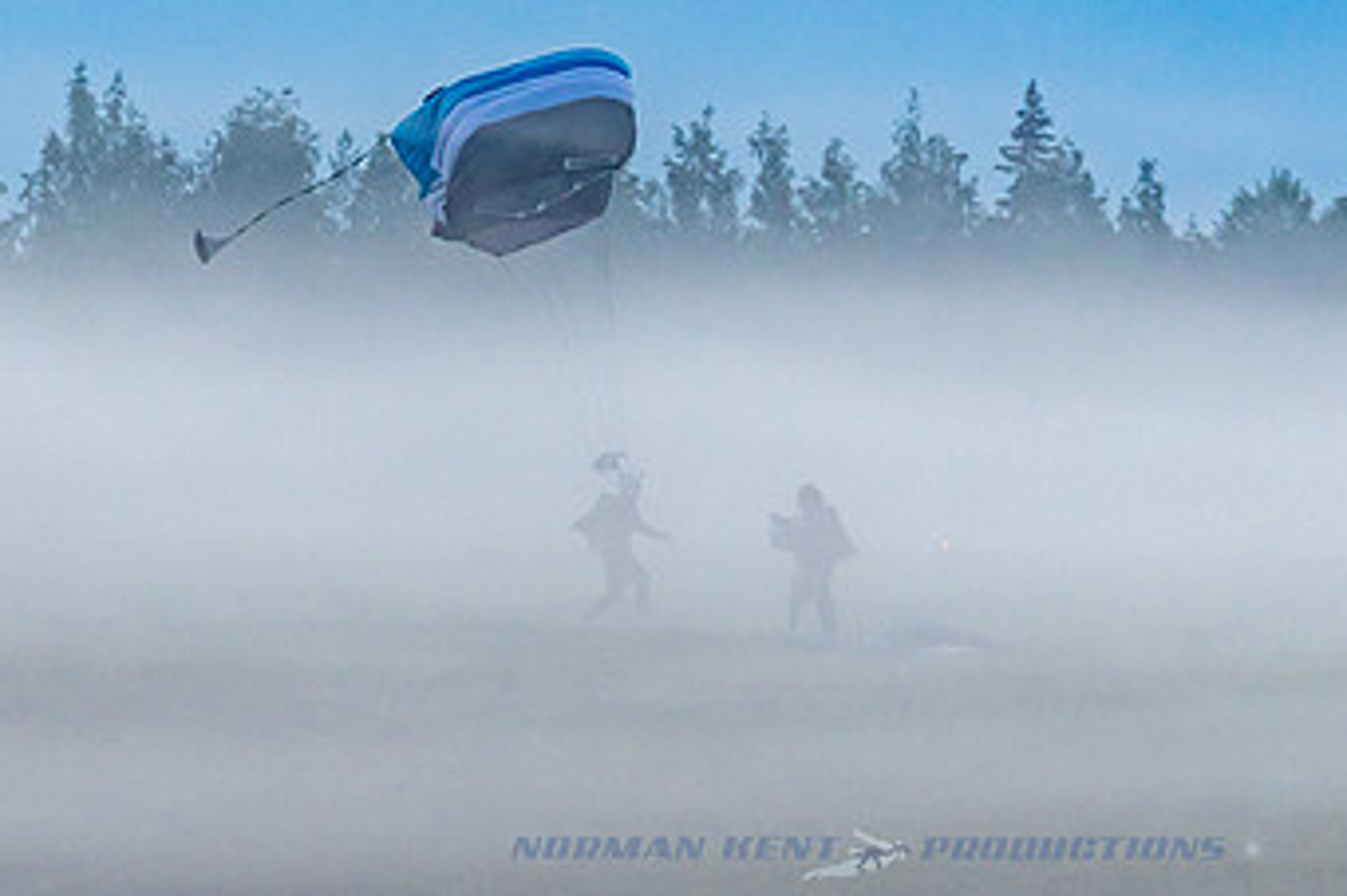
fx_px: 19783
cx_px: 893
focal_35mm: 529
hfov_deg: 3.9
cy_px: 19
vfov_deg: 2.6
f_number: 5
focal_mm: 200
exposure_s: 1/250
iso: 1000
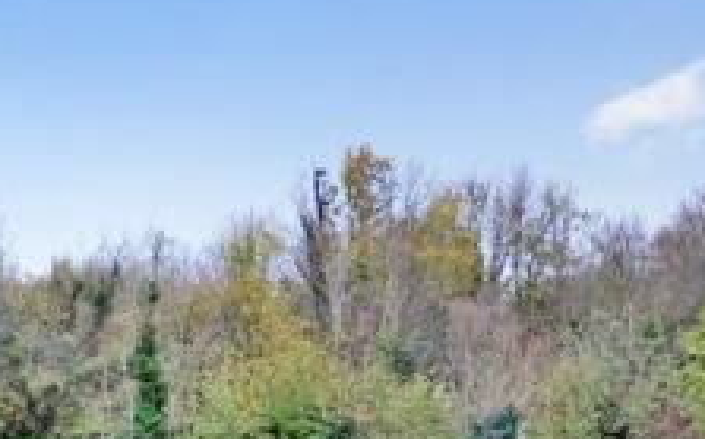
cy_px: 491
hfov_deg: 40.4
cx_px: 47
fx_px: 864
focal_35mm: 45
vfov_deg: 26.2
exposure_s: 1/25
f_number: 5
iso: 400
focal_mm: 10
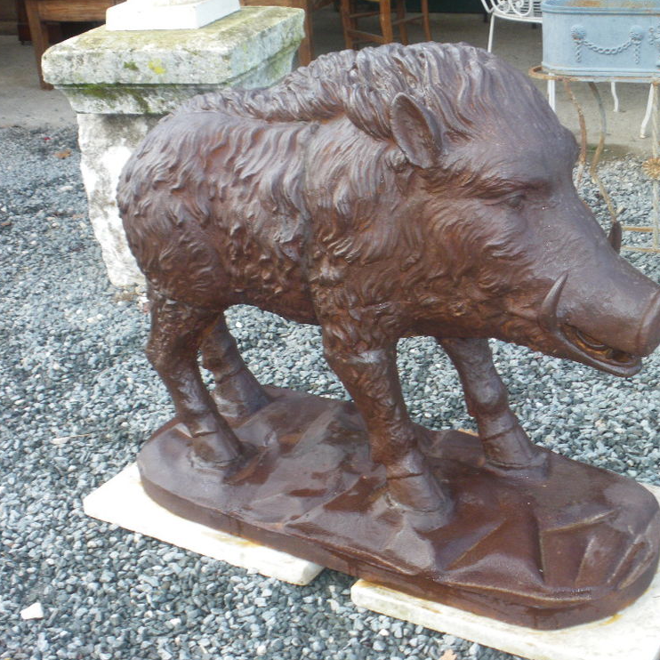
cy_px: 331
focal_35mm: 50
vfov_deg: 34.0
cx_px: 432
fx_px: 1079
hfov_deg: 33.8
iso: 160
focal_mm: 7.5
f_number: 4
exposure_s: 1/50
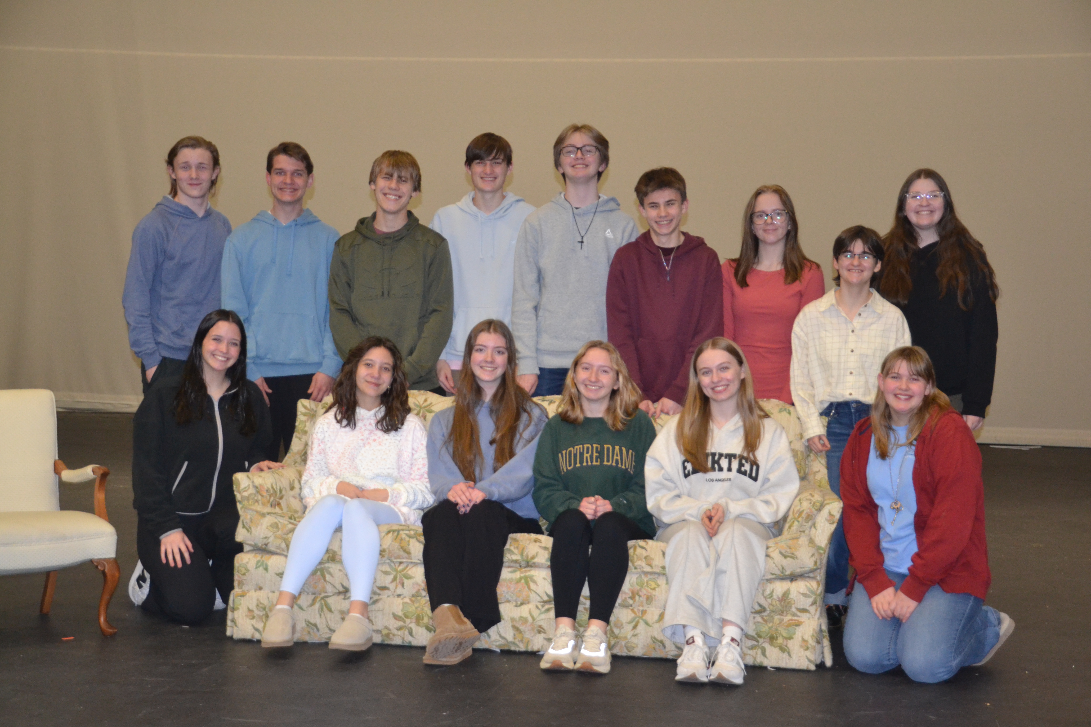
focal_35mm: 57
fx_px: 1727
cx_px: 546
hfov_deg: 35.1
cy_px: 364
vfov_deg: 23.8
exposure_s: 1/60
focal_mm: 38
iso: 1800
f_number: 4.5
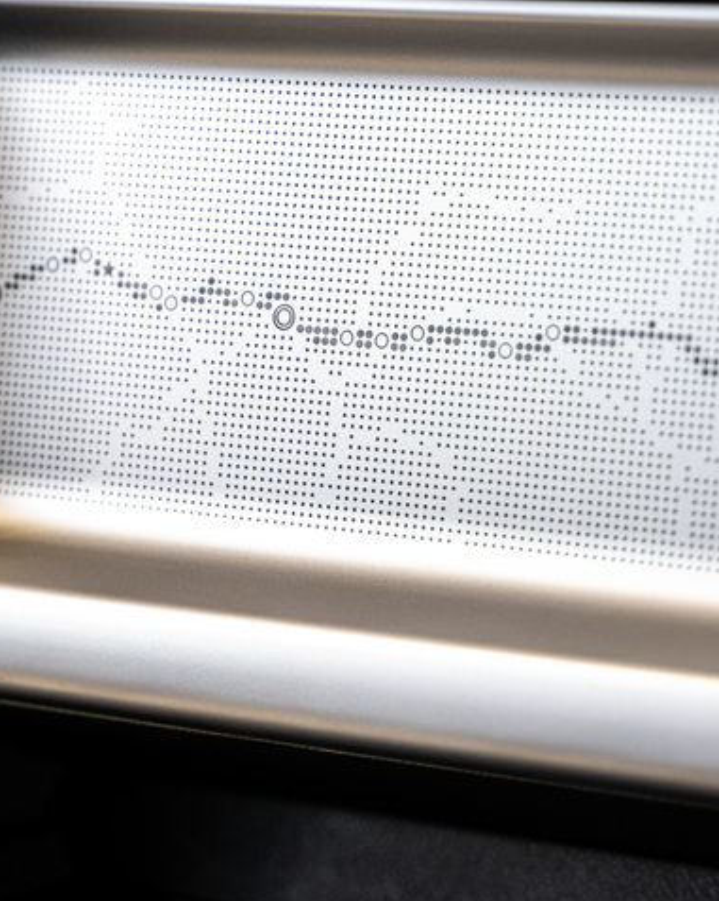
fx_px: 4020
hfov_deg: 10.2
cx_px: 310
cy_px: 342
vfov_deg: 12.8
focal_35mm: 151
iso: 1600
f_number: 2.8
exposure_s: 1/125
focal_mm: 75
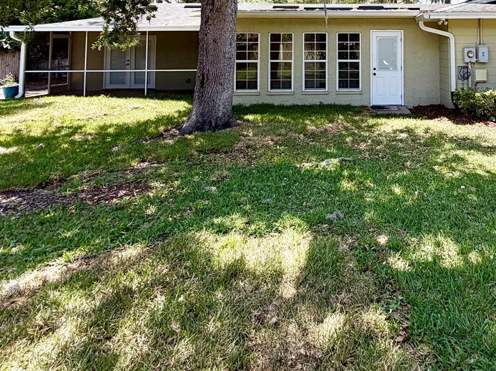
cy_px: 28
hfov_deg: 64.1
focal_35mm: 26
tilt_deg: +1.6
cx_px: 359
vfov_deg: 47.0
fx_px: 372
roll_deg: +2.7
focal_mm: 2.22
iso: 50
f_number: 2.2
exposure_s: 1/502
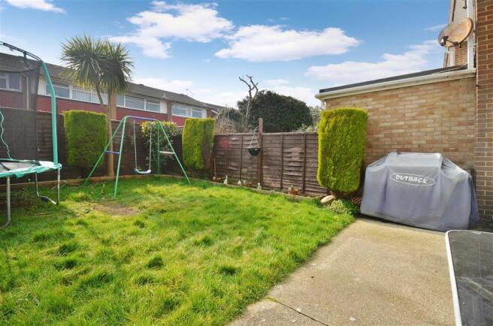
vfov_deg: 71.8
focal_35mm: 16
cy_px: 163
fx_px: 225
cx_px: 246
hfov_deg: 95.1
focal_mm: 11
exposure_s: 1/1000
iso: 640
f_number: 9
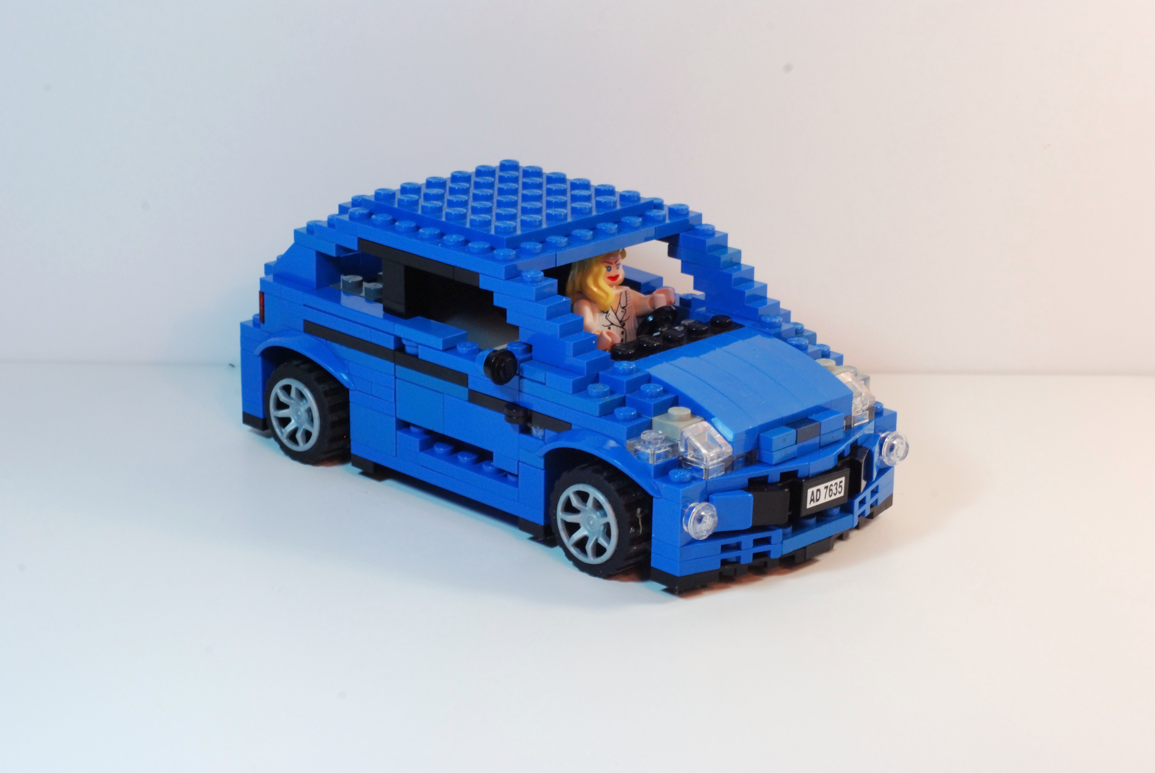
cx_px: 578
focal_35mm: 75
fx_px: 2409
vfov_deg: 18.2
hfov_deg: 27.0
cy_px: 386
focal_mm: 50
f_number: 14
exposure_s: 1/25
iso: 800
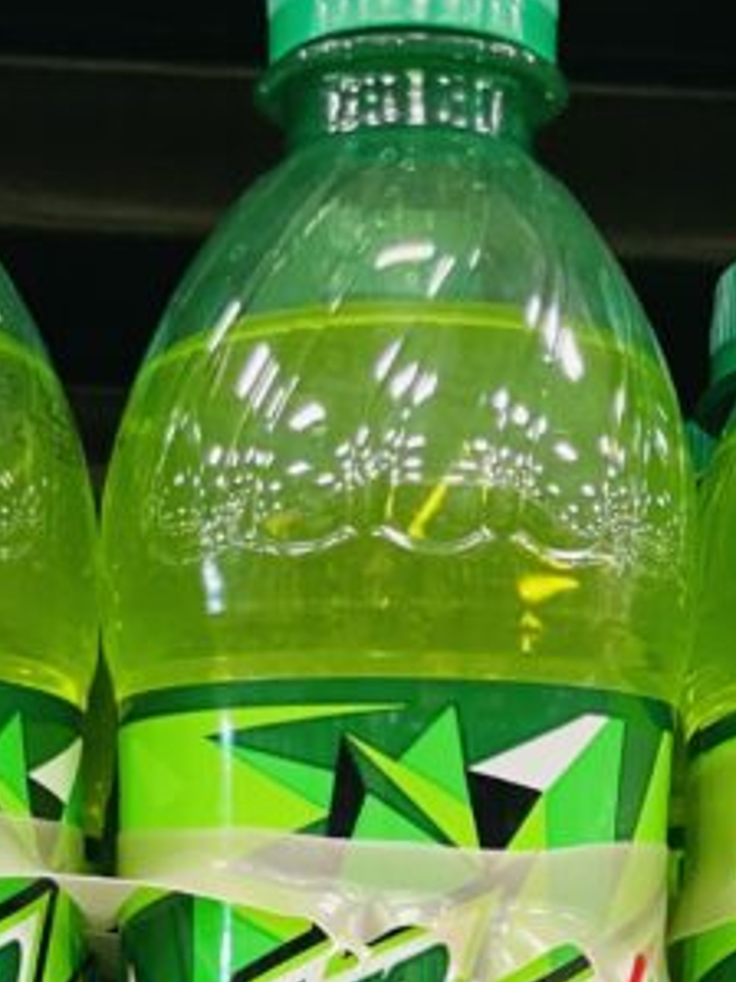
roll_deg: -0.1
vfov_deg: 18.4
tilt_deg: -5.7
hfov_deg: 16.6
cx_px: 306
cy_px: 1642
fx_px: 2525
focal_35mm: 89
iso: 100
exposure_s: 1/60
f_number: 1.6
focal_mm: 4.2
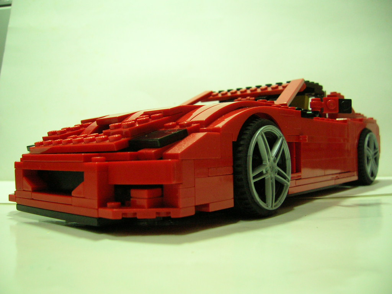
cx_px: 196
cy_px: 147
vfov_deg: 41.8
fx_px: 385
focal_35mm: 34
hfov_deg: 54.0
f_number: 2.9
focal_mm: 5.7
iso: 158
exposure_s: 1/4.3
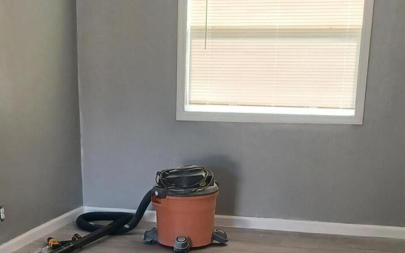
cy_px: 299
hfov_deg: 27.4
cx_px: 156
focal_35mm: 75
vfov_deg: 16.7
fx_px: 828
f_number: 1.8
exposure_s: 1/60
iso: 200
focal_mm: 4.6
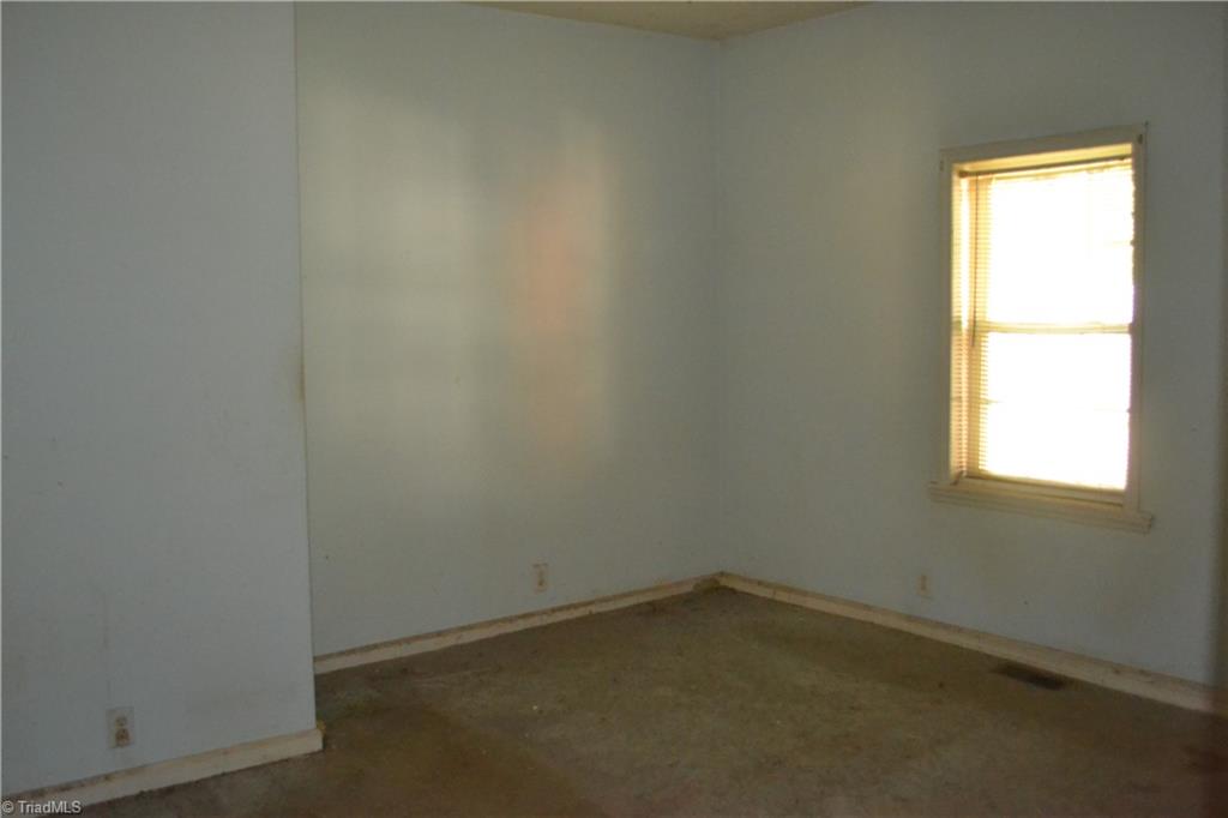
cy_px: 409
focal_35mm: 33
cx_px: 614
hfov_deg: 57.2
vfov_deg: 39.9
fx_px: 1125
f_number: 3.8
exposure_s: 1/60
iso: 3200
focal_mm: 22
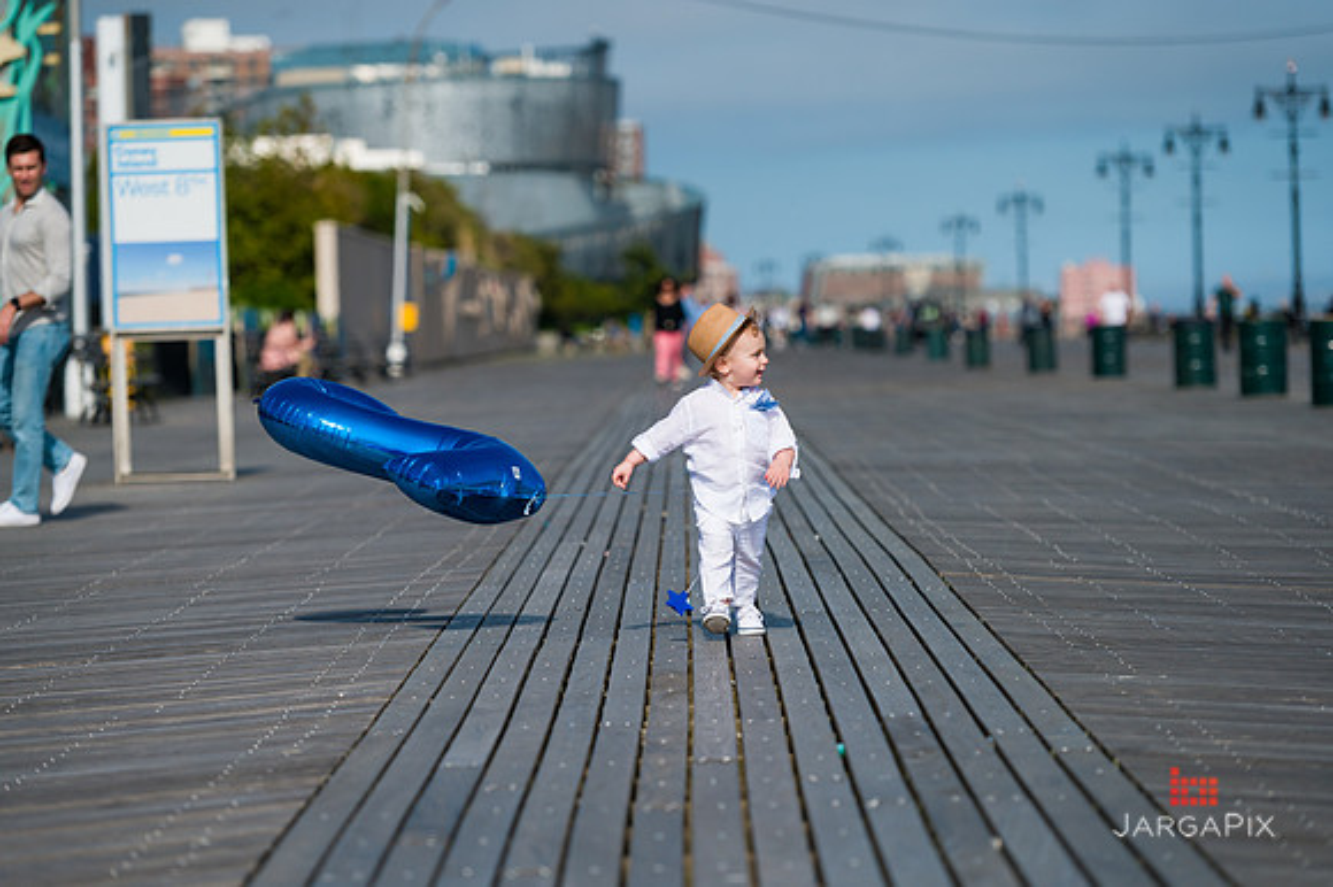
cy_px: 444
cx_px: 666
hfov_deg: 14.7
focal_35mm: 140
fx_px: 5181
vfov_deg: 9.8
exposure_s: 1/6400
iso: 200
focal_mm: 140
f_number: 4
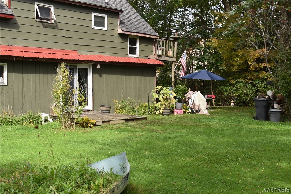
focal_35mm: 54
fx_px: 436
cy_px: 97
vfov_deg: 25.1
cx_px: 146
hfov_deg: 36.9
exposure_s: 1/250
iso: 200
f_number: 8
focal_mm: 36
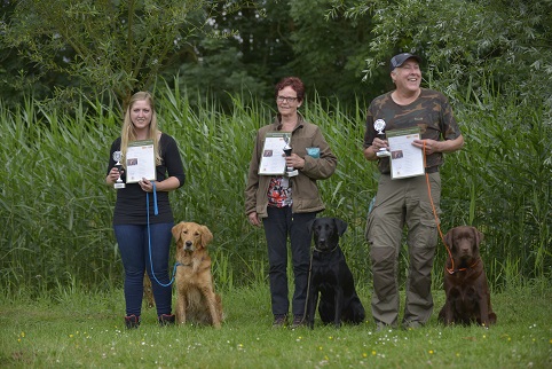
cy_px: 184
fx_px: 1197
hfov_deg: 26.0
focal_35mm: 78
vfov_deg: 17.5
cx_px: 276
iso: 800
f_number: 2.8
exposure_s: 1/3000
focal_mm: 78
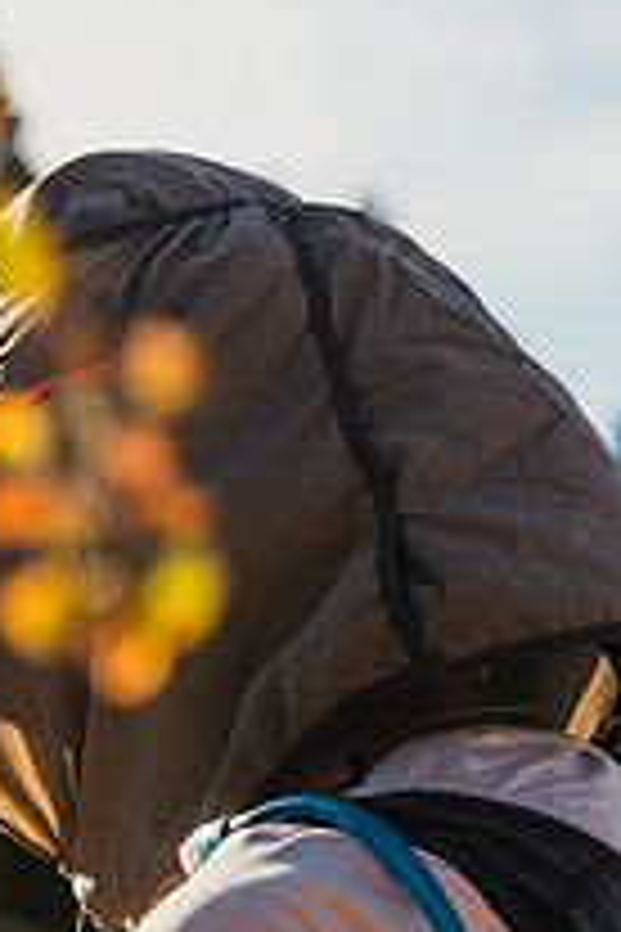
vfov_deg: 7.8
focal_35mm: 264
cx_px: 276
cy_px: 637
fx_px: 6830
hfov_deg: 5.2
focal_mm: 70
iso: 160
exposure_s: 1/1600
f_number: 4
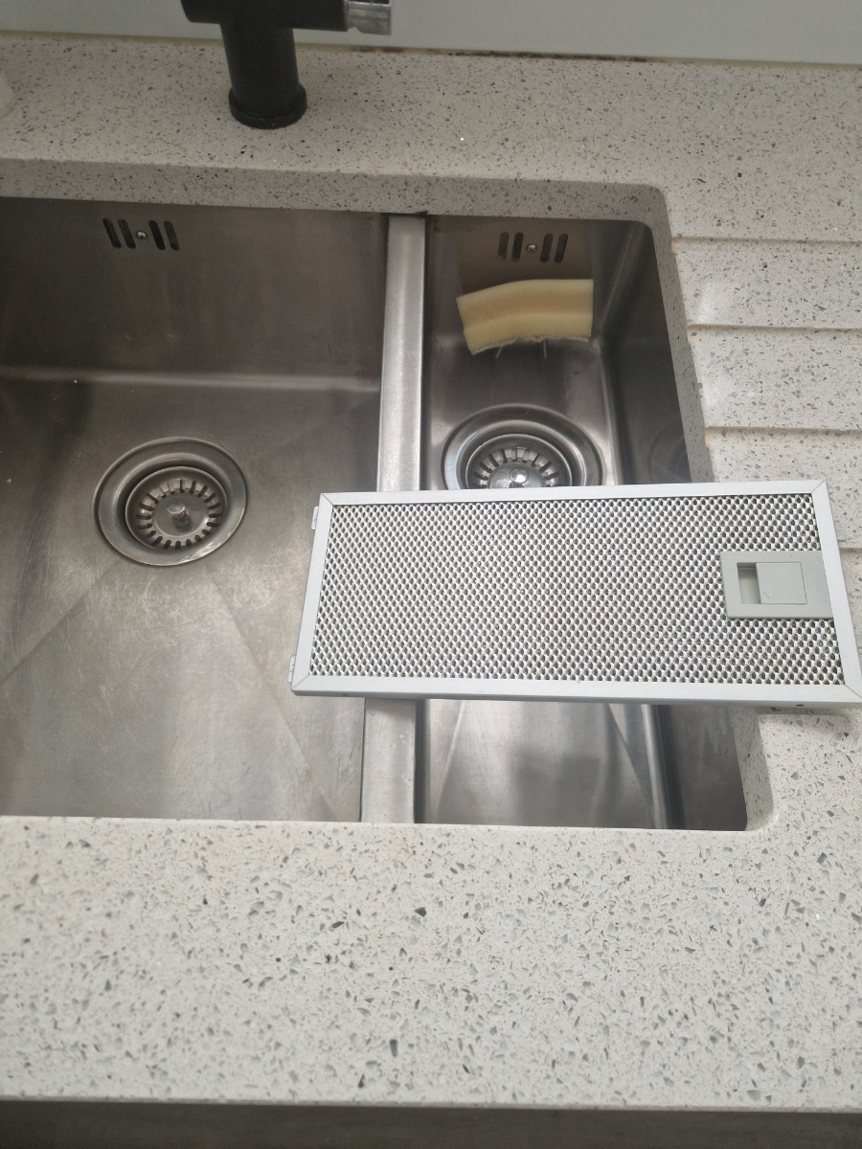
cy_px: 574
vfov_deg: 73.9
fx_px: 764
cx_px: 431
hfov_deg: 58.9
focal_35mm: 23
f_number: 1.8
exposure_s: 1/100
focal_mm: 5.4
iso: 50
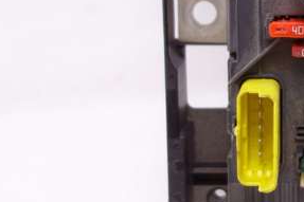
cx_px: 325
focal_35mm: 75
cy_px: 4
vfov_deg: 17.8
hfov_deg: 25.3
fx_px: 633
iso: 125
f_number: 2
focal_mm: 10.4
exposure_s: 1/100
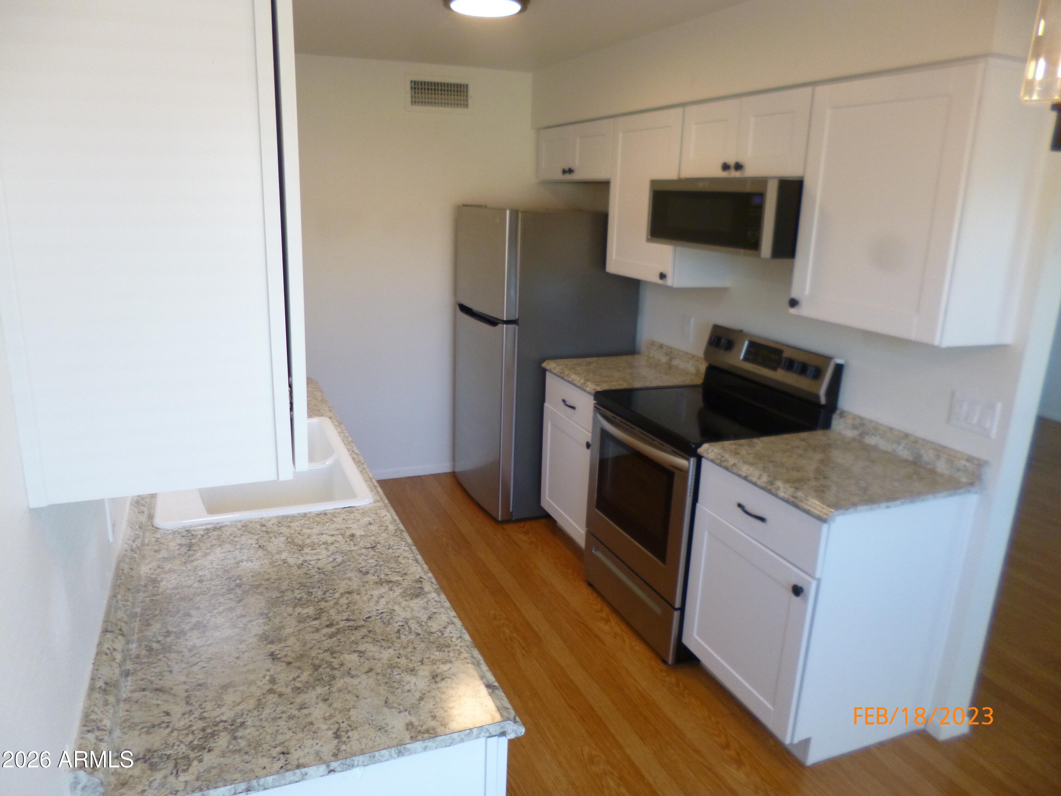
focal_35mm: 24
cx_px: 530
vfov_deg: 56.8
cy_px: 398
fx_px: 736
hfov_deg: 71.6
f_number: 2.5
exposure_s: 1/60
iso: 200
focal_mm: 4.3
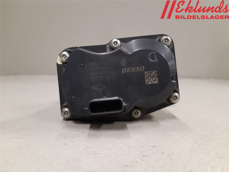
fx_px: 172
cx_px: 114
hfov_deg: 67.3
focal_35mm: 26
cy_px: 86
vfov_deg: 53.1
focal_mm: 3.93
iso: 250
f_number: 1.7
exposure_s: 1/50
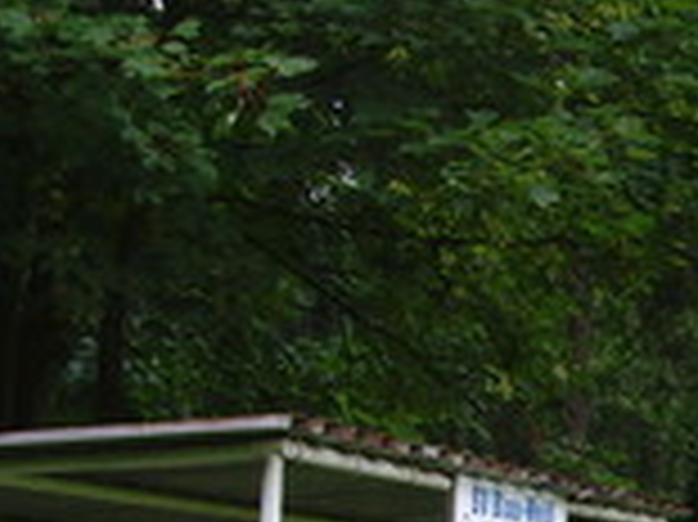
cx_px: 833
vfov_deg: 11.4
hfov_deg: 15.1
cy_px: 686
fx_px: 2539
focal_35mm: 126
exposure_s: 1/90
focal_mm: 6.6
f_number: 3.5
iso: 80
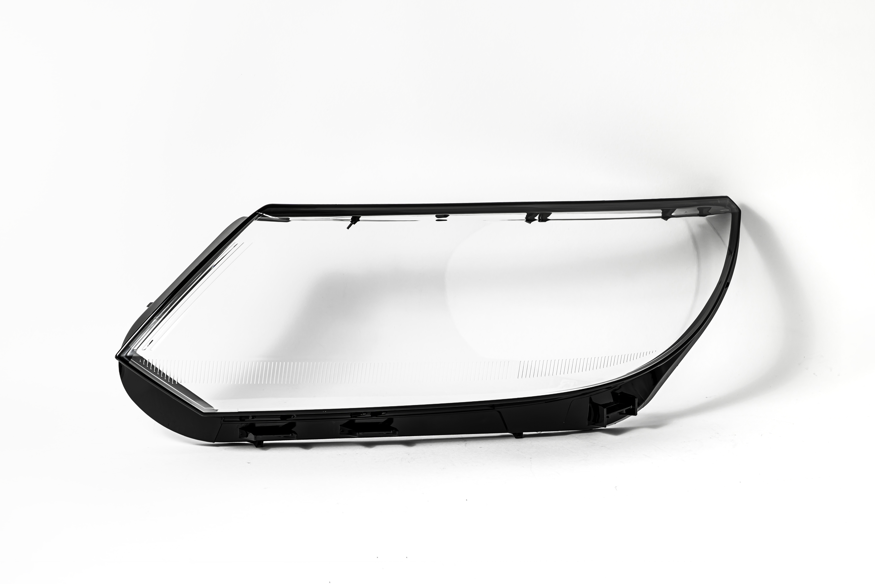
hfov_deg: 28.5
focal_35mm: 71
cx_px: 438
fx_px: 1726
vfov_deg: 19.2
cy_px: 292
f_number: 8
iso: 100
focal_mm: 71
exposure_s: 1/200
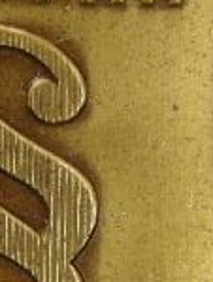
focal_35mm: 238
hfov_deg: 6.2
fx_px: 1947
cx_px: -4
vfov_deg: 8.3
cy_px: 157
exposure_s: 1/14.3
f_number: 3.5
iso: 200
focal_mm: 13.2
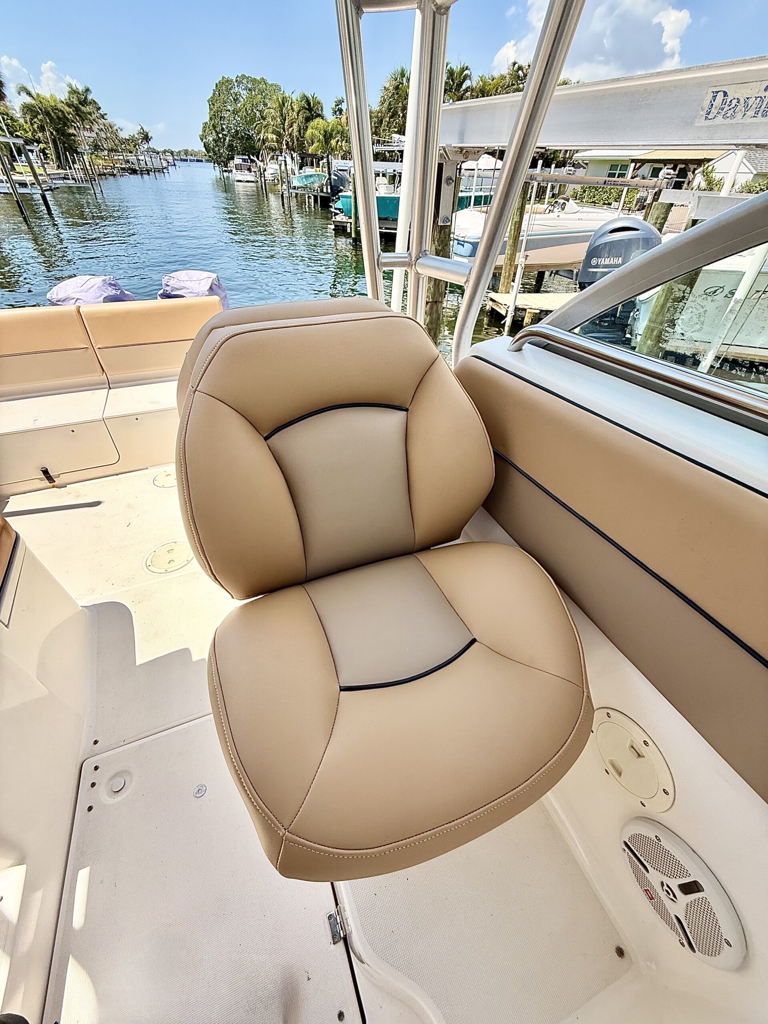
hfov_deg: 85.7
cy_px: 512
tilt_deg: -38.8
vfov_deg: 102.1
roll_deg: -2.5
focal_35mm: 14
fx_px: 414
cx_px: 384
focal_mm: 2.22
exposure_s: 1/751
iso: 64
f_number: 2.2
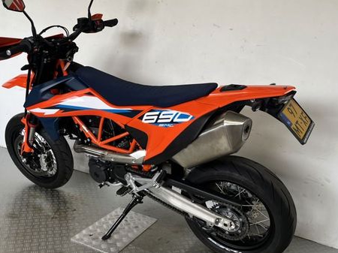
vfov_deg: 38.6
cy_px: 143
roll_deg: -5.9
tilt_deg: -15.2
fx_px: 361
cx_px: 167
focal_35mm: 37
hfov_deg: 50.2
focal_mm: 5.1
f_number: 1.6
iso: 64
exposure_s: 1/100
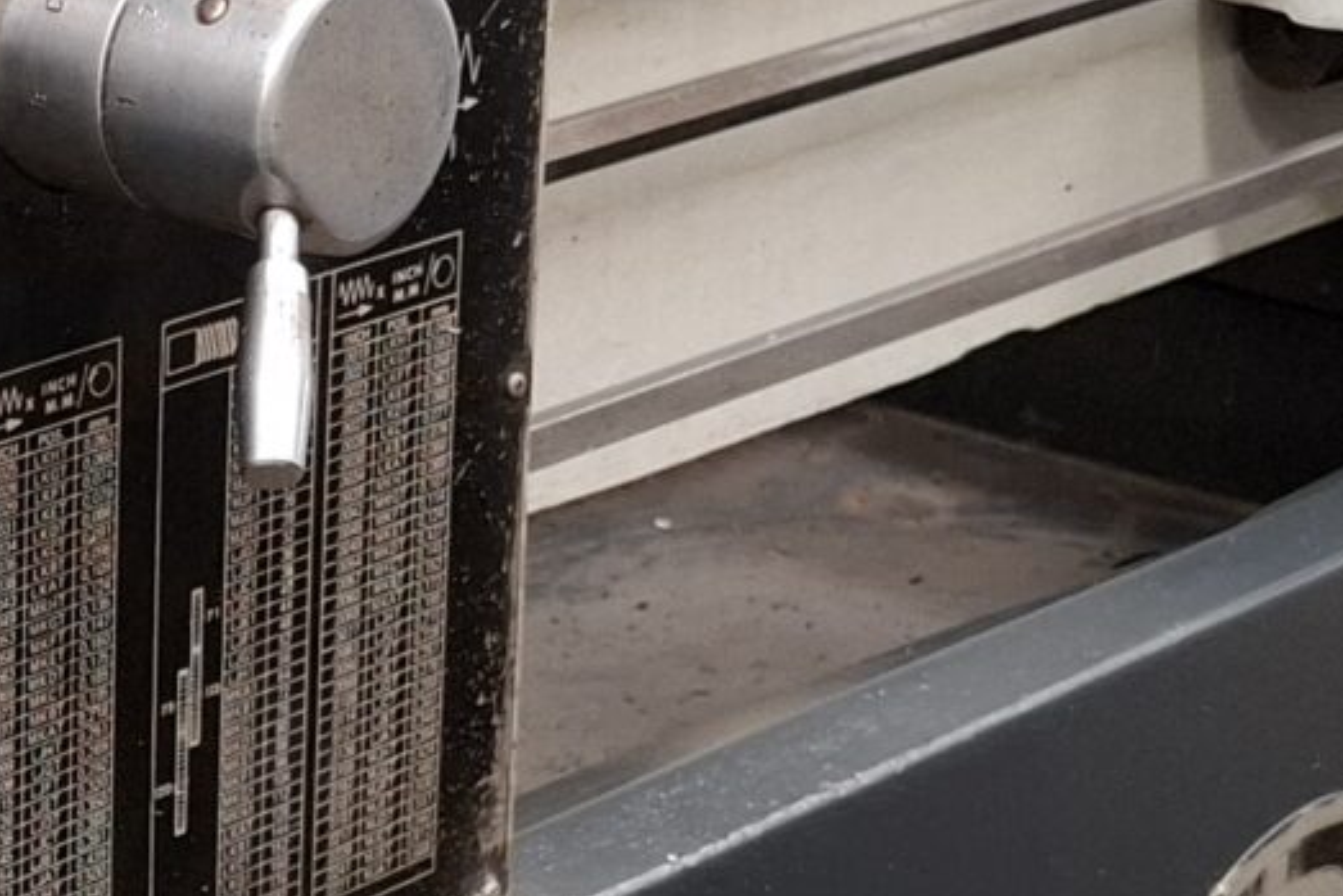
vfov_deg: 11.7
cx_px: -159
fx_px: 4366
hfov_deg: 16.9
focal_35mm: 117
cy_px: 421
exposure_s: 1/120
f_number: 1.8
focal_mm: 5.54
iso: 200
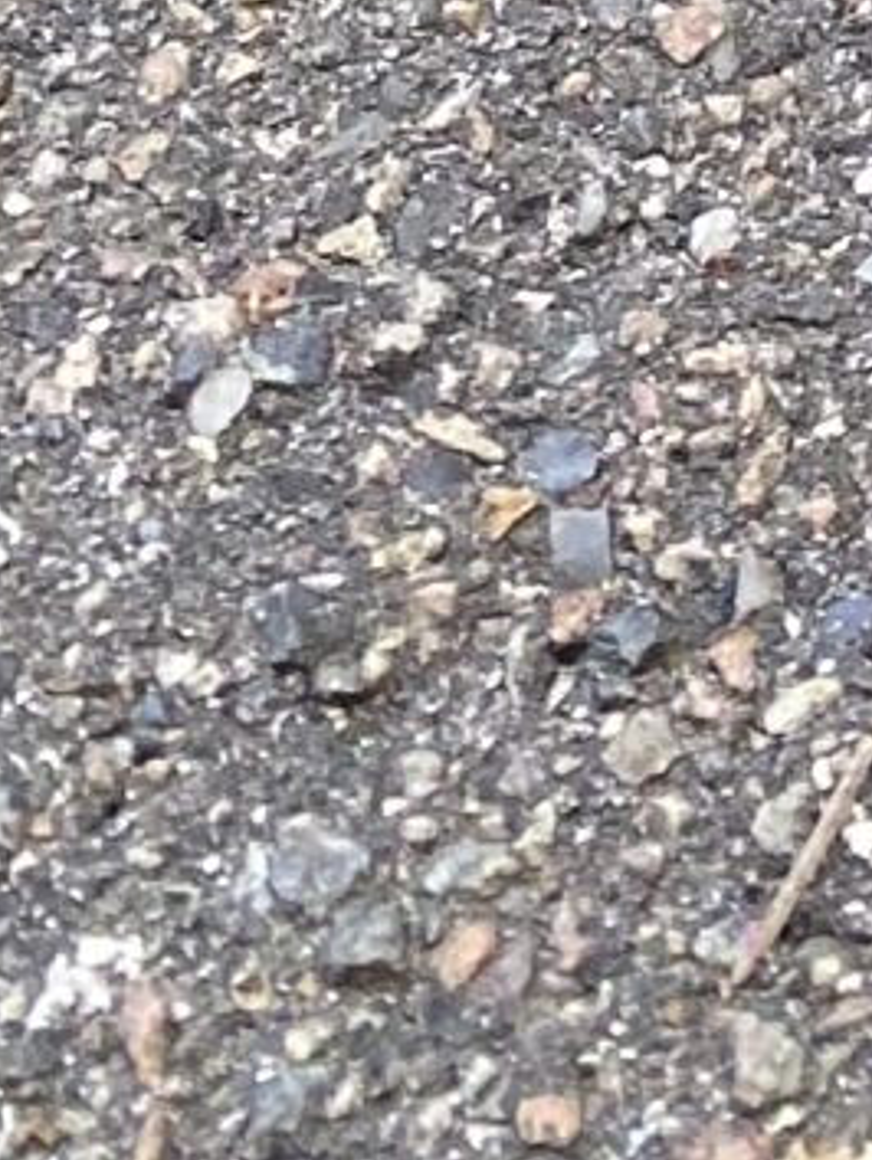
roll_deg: +1.7
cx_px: 2505
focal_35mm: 188
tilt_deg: -19.9
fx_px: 6307
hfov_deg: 7.1
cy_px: -2638
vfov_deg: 8.4
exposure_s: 1/121
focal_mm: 4.25
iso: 100
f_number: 1.8
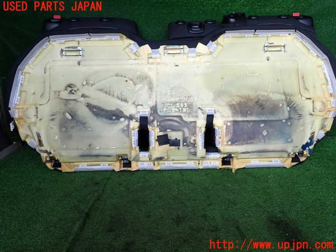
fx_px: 243
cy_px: 126
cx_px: 168
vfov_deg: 54.9
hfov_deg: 69.4
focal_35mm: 25
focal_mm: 4.5
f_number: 2.8
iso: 100
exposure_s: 1/200
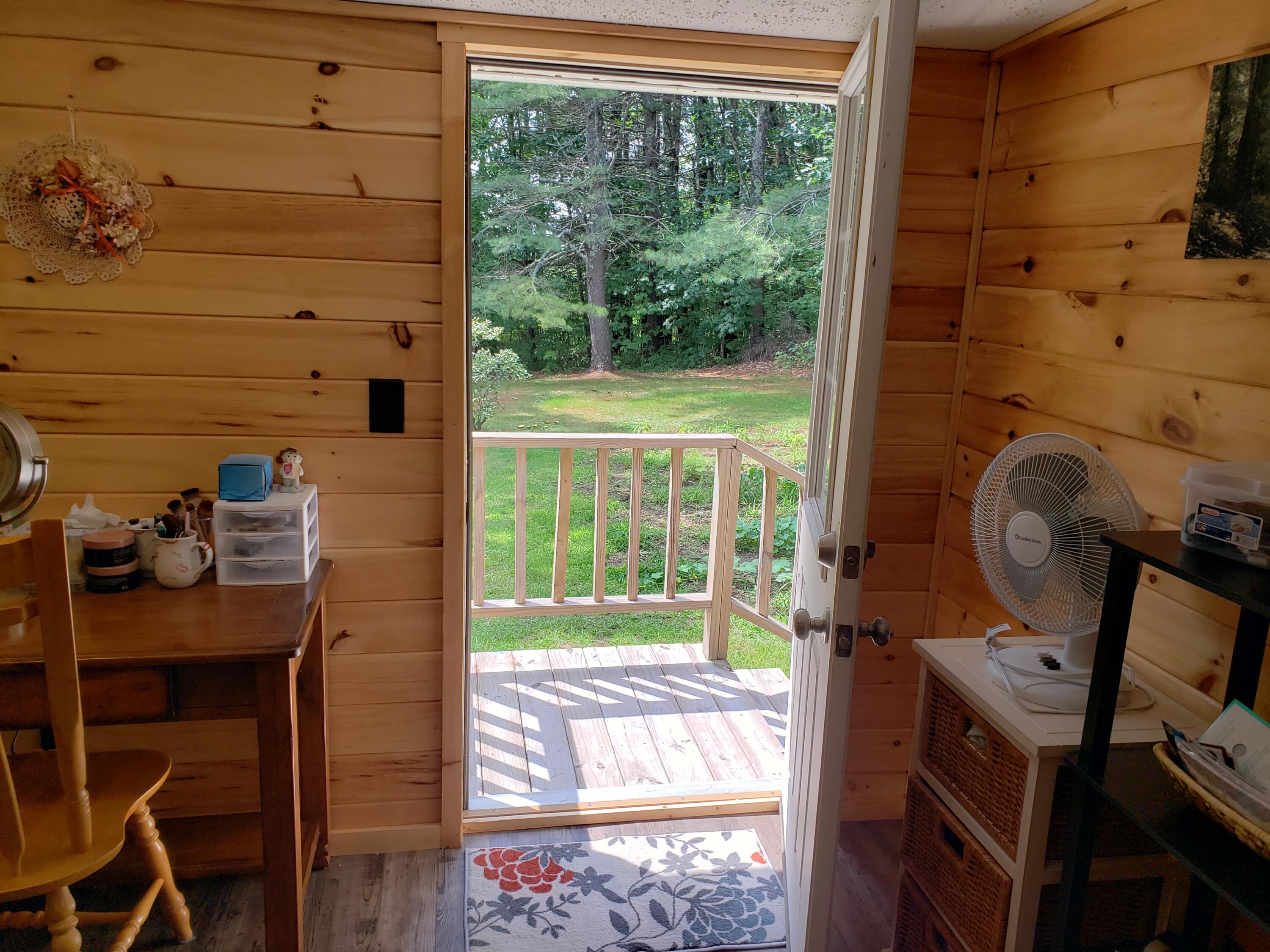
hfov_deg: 67.3
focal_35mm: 26
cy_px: 476
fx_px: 954
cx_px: 635
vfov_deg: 53.1
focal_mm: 4.3
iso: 50
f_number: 2.4
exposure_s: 1/180
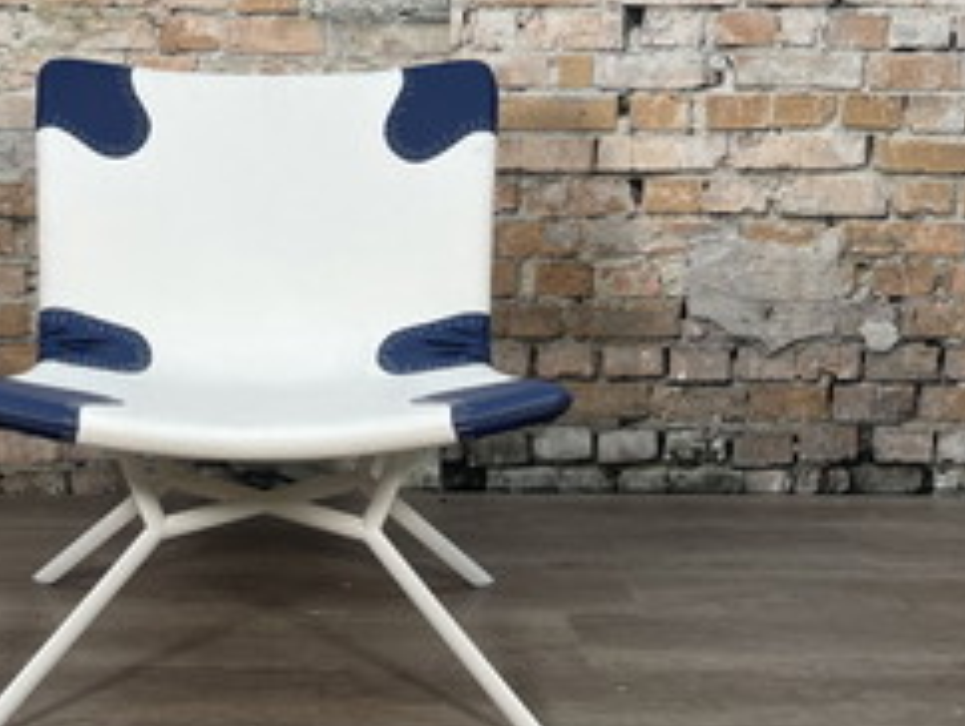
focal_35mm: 55
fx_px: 1535
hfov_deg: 34.4
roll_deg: -0.7
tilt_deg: -6.8
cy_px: 183
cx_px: 287
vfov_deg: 26.3
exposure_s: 1/100
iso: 80
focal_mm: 5.1
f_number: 1.6
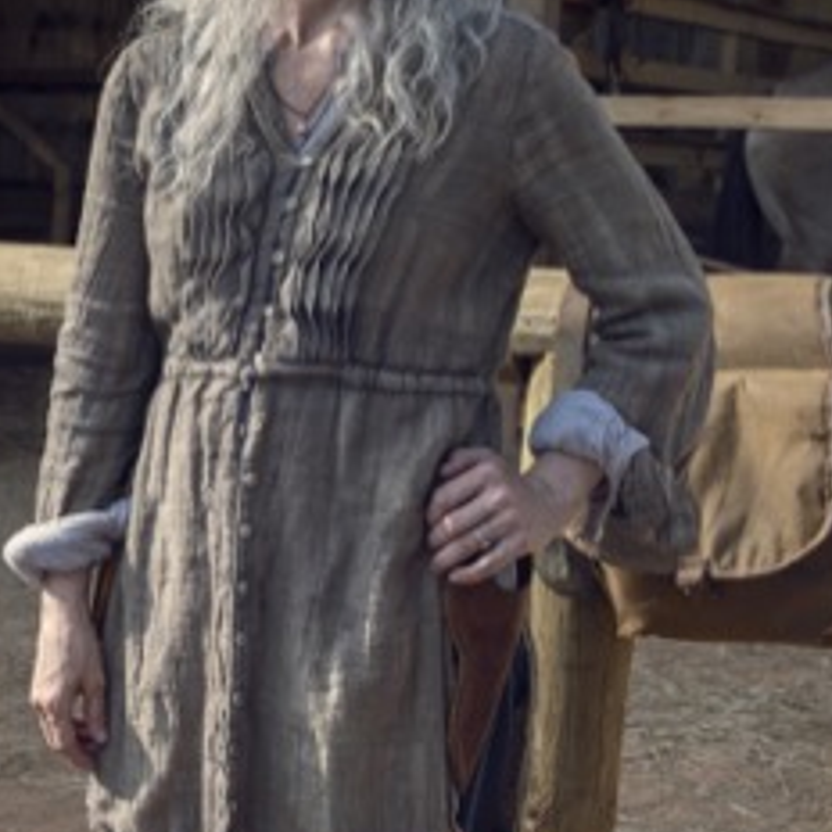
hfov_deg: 25.7
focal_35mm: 64
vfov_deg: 26.7
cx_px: 25
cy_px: 278
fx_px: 1740
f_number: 5.6
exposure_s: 1/250
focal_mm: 23.3
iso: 200
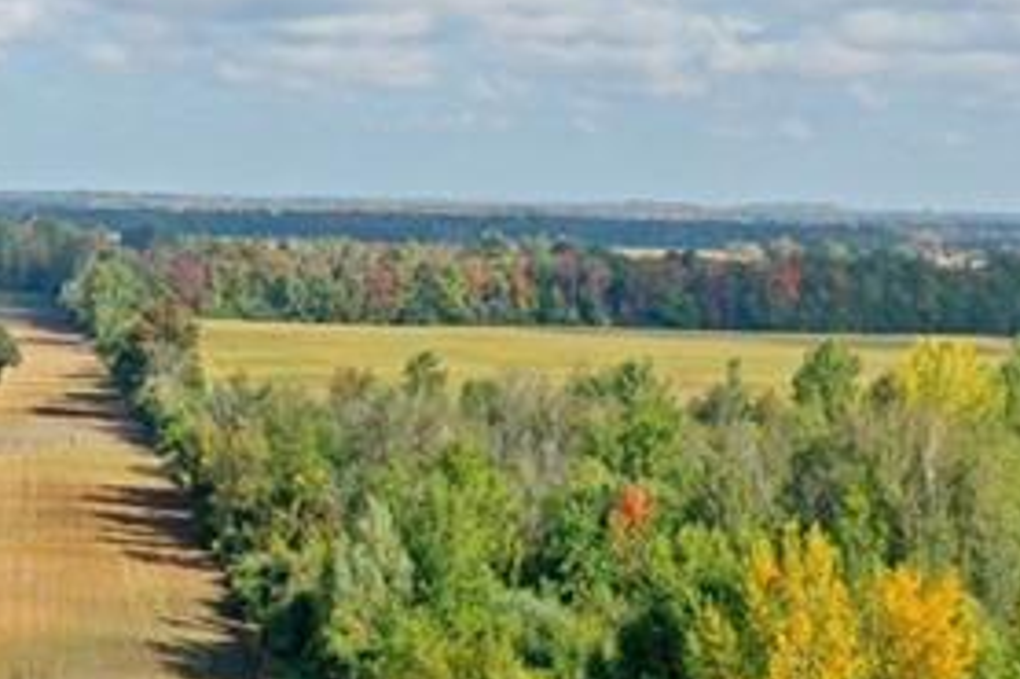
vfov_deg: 13.2
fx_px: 2916
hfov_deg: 19.7
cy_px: 209
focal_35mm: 103
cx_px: 272
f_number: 3.2
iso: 100
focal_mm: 10.26
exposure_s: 1/1600
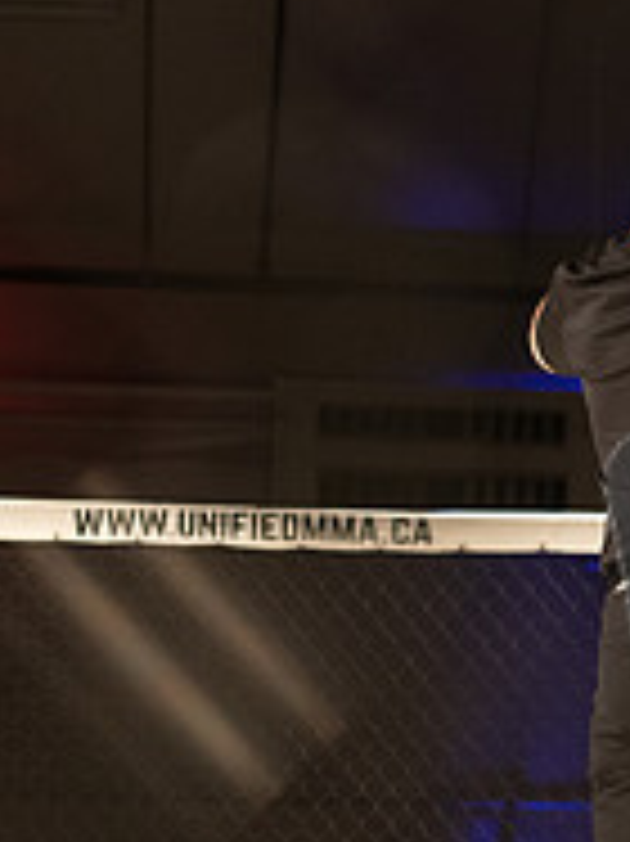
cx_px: 616
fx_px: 3183
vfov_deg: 15.1
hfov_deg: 11.2
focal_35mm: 131
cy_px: 511
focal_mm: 42
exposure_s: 1/1000
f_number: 2.8
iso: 1250
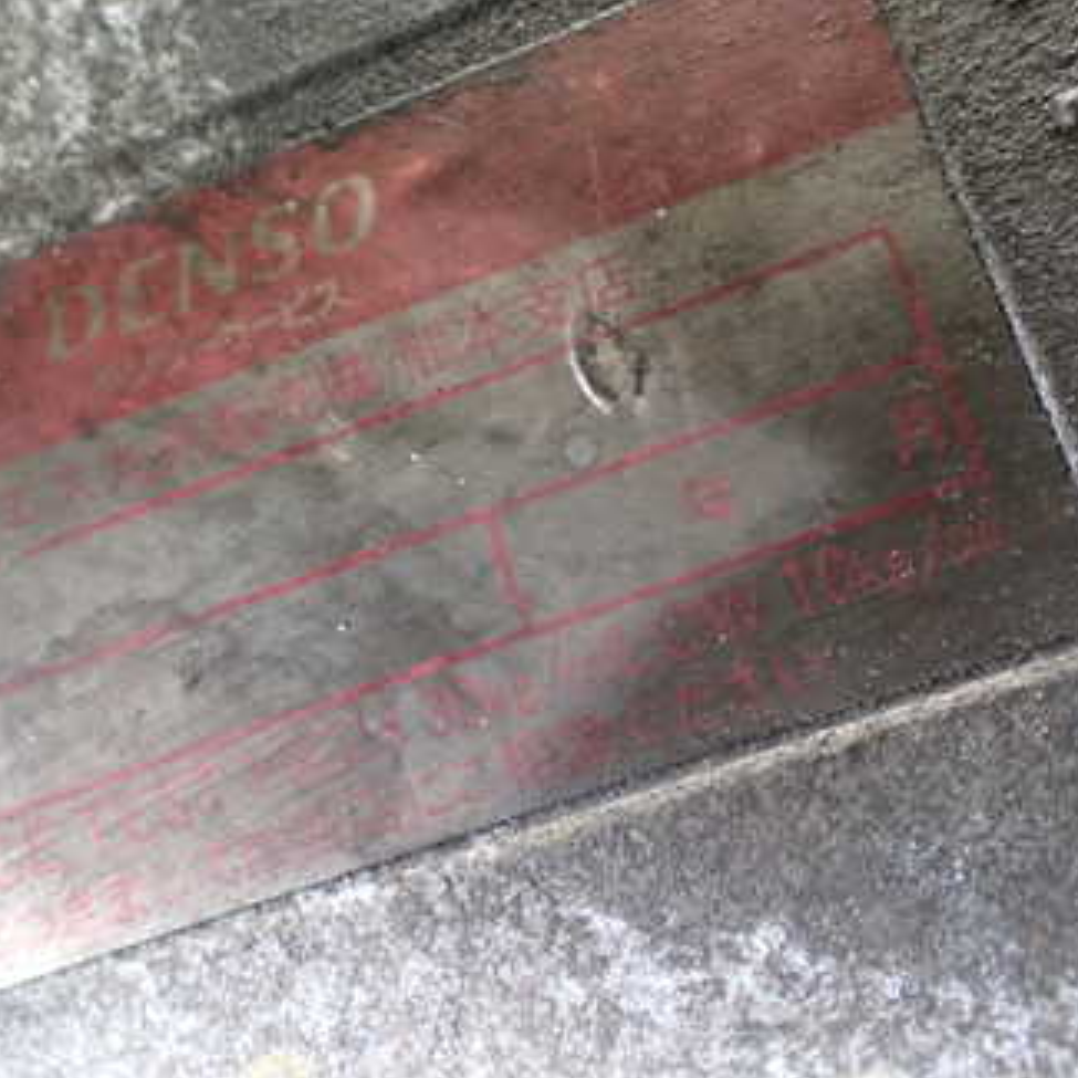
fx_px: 1726
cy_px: 474
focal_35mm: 49
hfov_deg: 34.3
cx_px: 345
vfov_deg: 34.6
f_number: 2.3
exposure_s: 1/50
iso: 800
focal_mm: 5.4
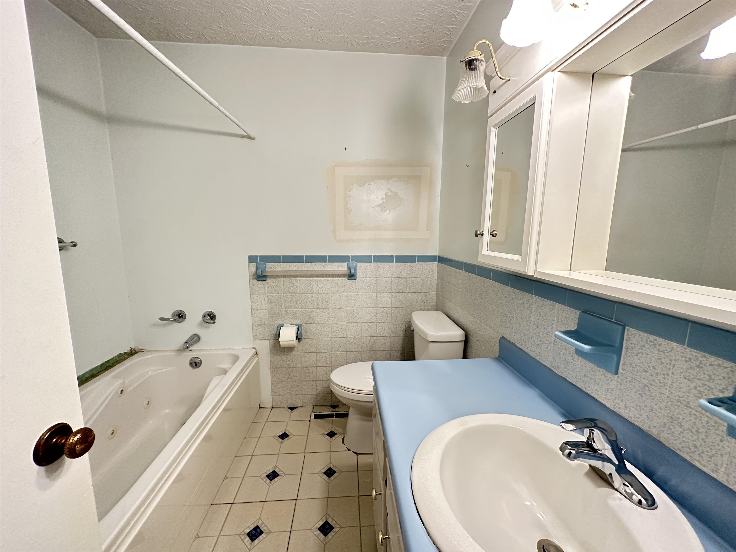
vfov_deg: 85.7
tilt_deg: -9.1
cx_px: 368
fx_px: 298
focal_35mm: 14
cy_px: 276
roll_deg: -0.4
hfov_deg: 102.1
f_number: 2.2
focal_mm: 2.22
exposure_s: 1/60
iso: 500
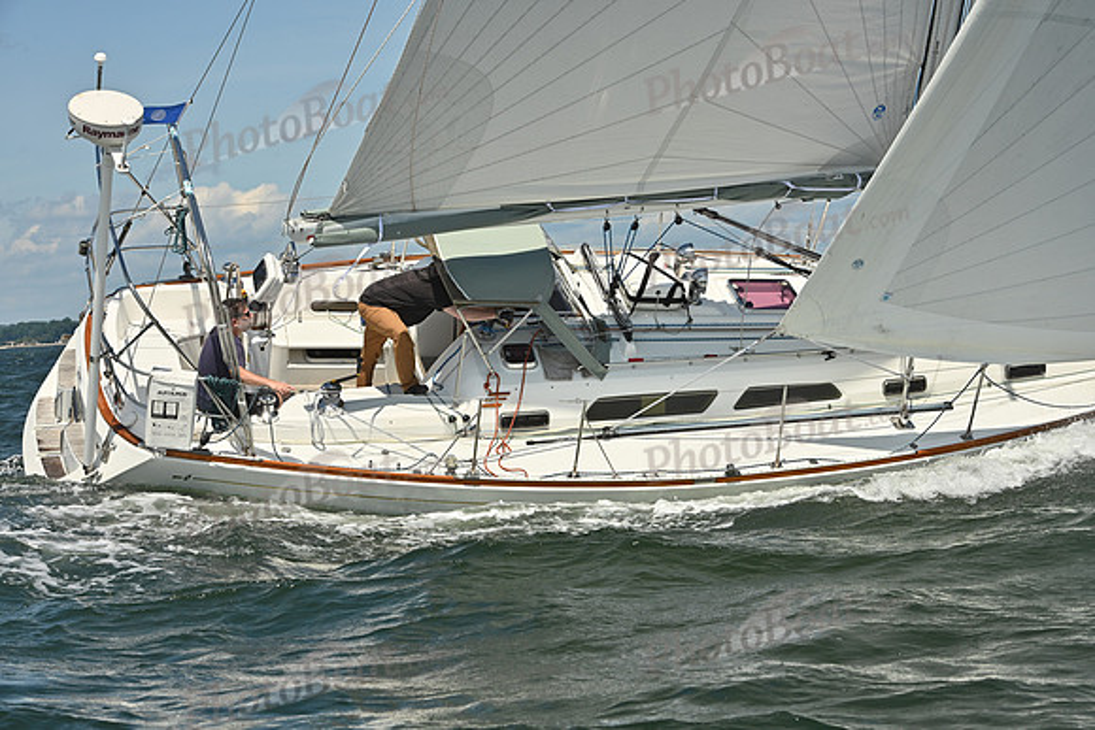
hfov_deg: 23.6
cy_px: 365
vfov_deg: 15.9
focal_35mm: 86
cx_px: 548
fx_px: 2616
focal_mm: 86
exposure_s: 1/1250
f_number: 10
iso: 250
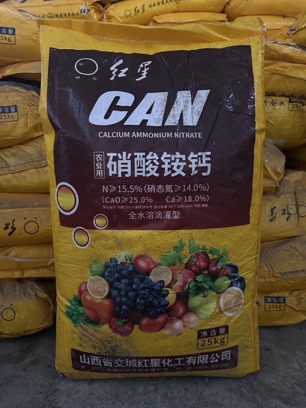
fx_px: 295
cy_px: 199
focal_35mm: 25
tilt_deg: -11.9
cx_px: 150
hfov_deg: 54.9
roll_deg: +1.5
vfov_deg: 69.4
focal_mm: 6.86
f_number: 1.78
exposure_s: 1/30
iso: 1600
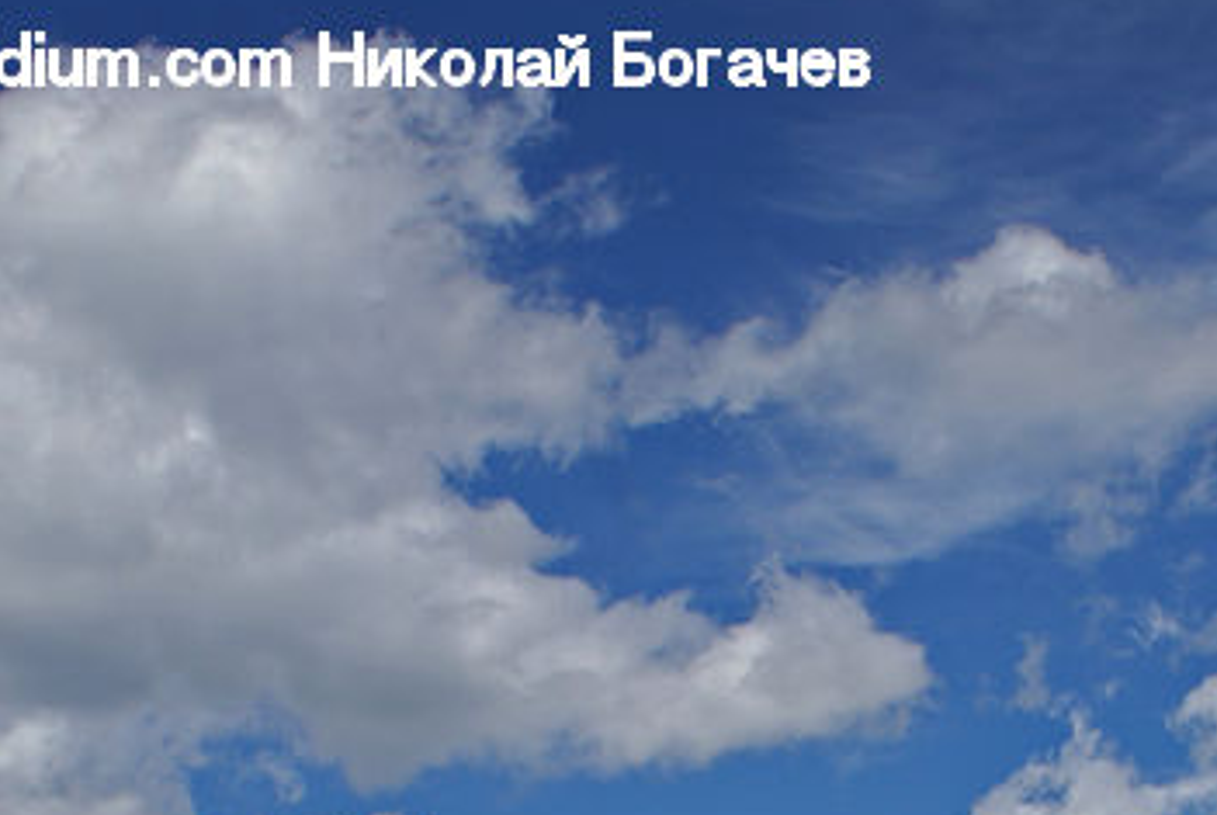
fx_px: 2606
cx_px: 974
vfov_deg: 16.9
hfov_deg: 25.8
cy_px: 1023
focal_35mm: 77
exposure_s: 1/80
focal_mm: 20
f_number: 10
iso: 100
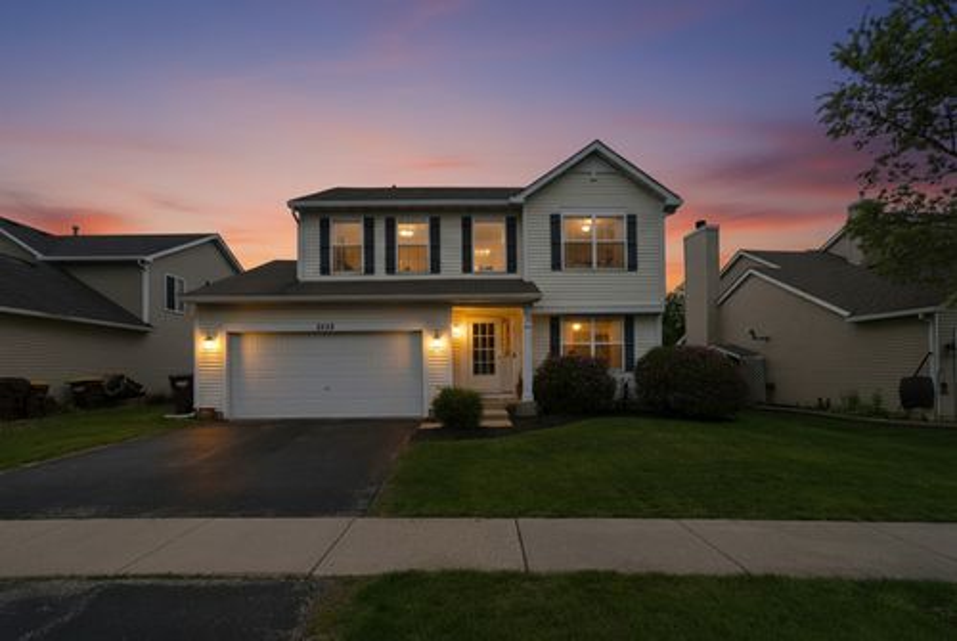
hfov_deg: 108.2
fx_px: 346
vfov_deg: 85.6
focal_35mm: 13
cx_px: 478
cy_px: 320
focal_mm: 13
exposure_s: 1/125
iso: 80
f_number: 8
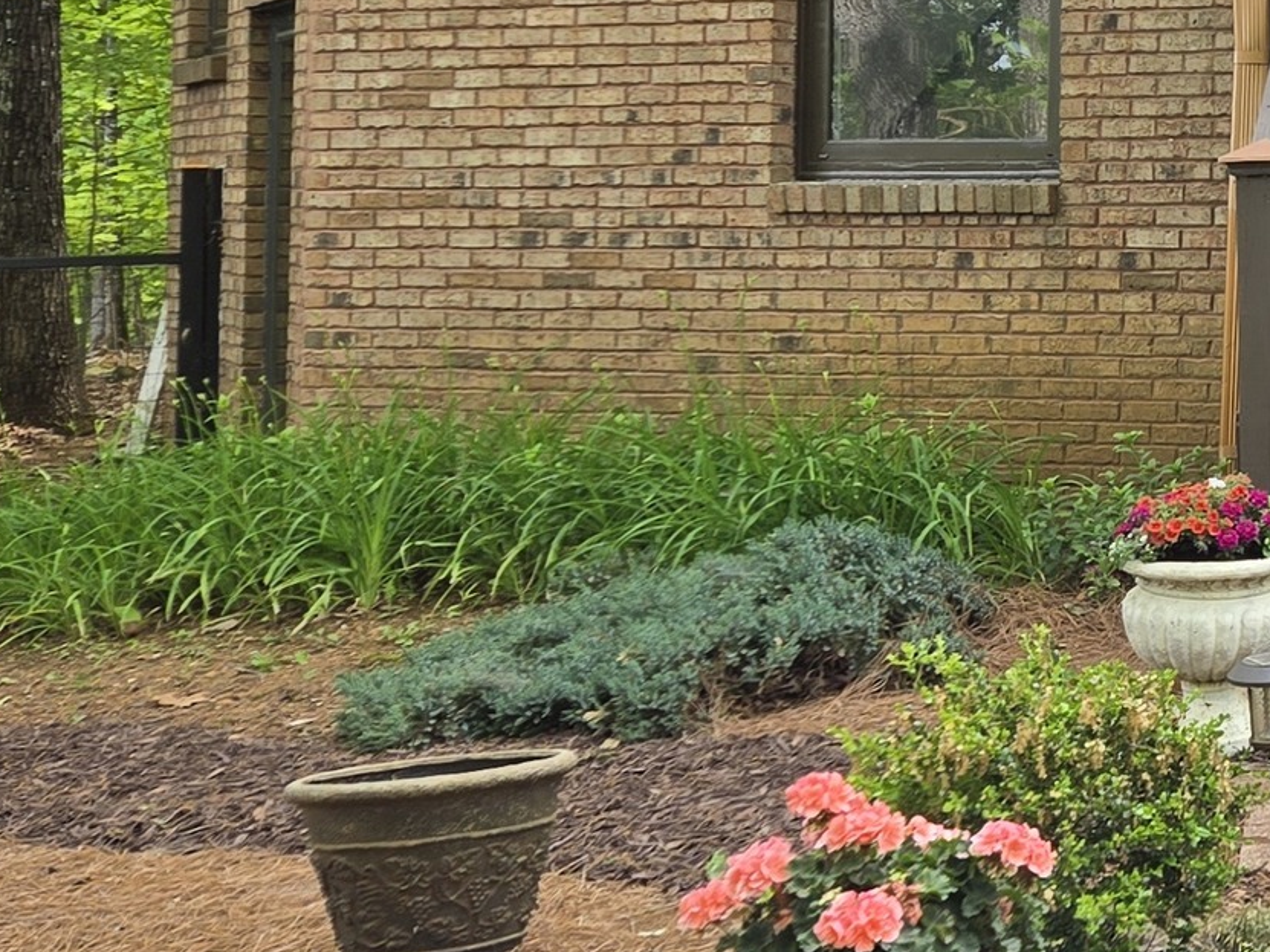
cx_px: 1935
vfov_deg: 17.1
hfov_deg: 19.8
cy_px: 63
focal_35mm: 85
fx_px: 3118
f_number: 1.8
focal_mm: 5.4
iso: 25
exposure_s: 1/191
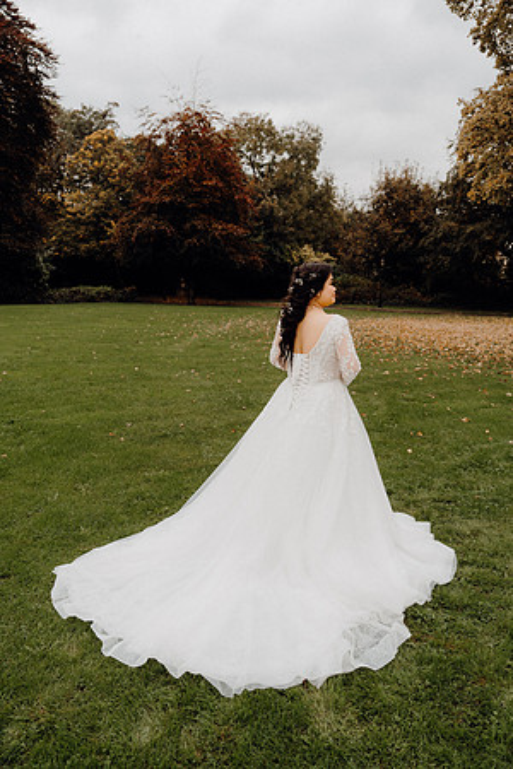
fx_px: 620
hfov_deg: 45.0
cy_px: 384
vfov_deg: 63.7
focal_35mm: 29
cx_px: 256
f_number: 3.5
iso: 320
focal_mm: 29
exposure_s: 1/160
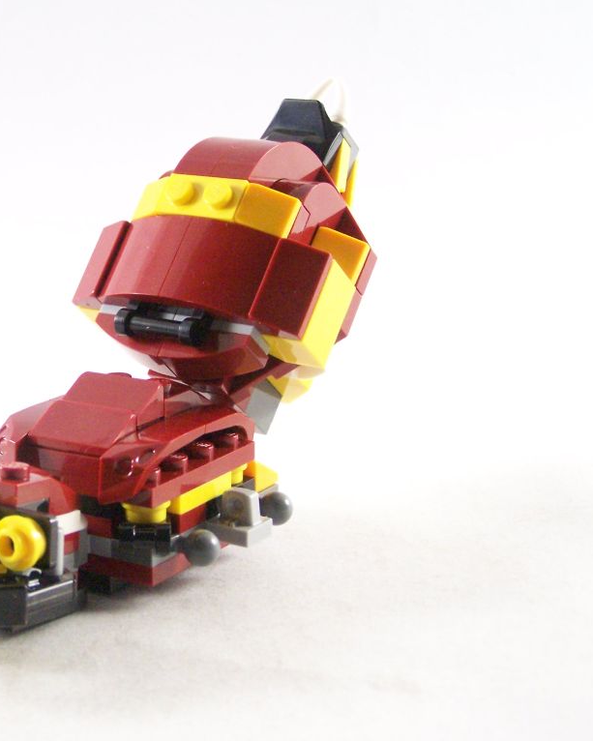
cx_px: 111
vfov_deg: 24.7
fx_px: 1689
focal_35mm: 77
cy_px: 370
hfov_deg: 19.7
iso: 400
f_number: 3.1
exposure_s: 1/60
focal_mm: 9.8
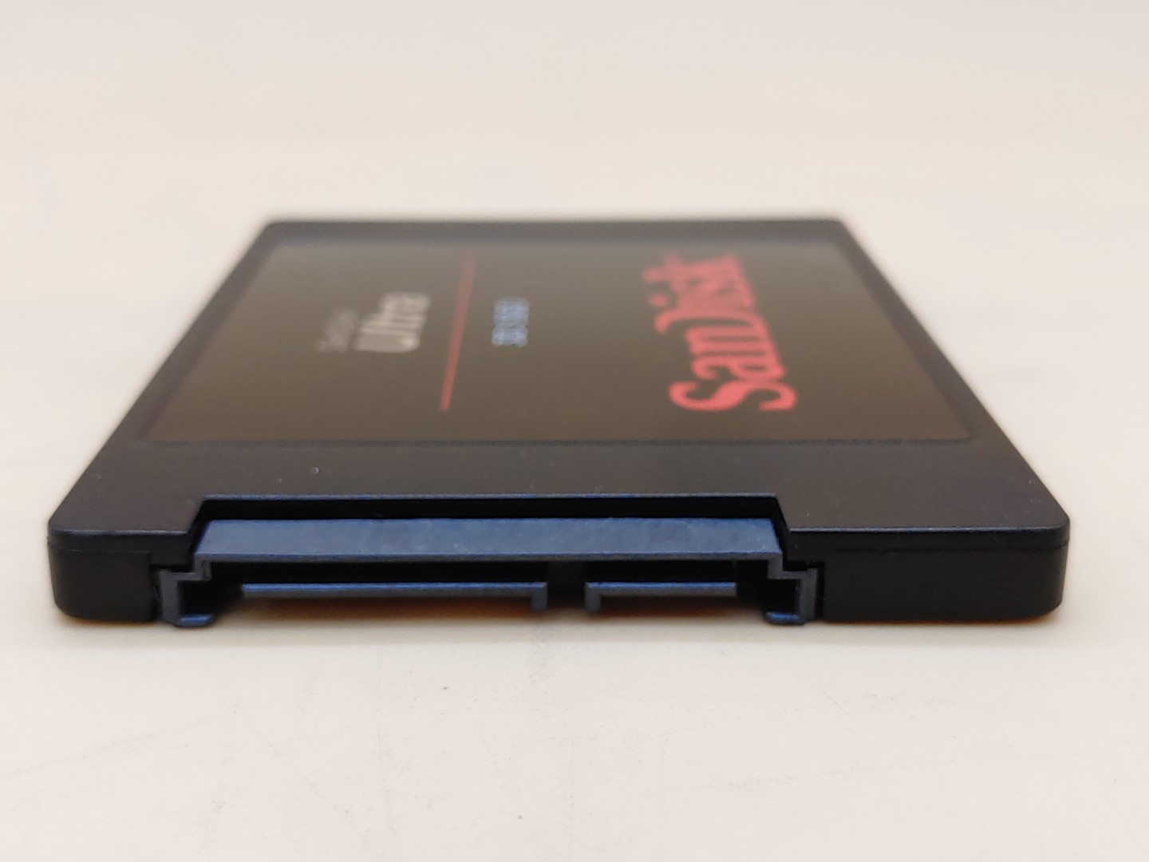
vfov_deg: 31.5
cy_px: 431
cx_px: 574
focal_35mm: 46
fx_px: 1527
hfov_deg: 41.2
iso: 100
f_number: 1.8
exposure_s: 1/120
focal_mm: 4.36
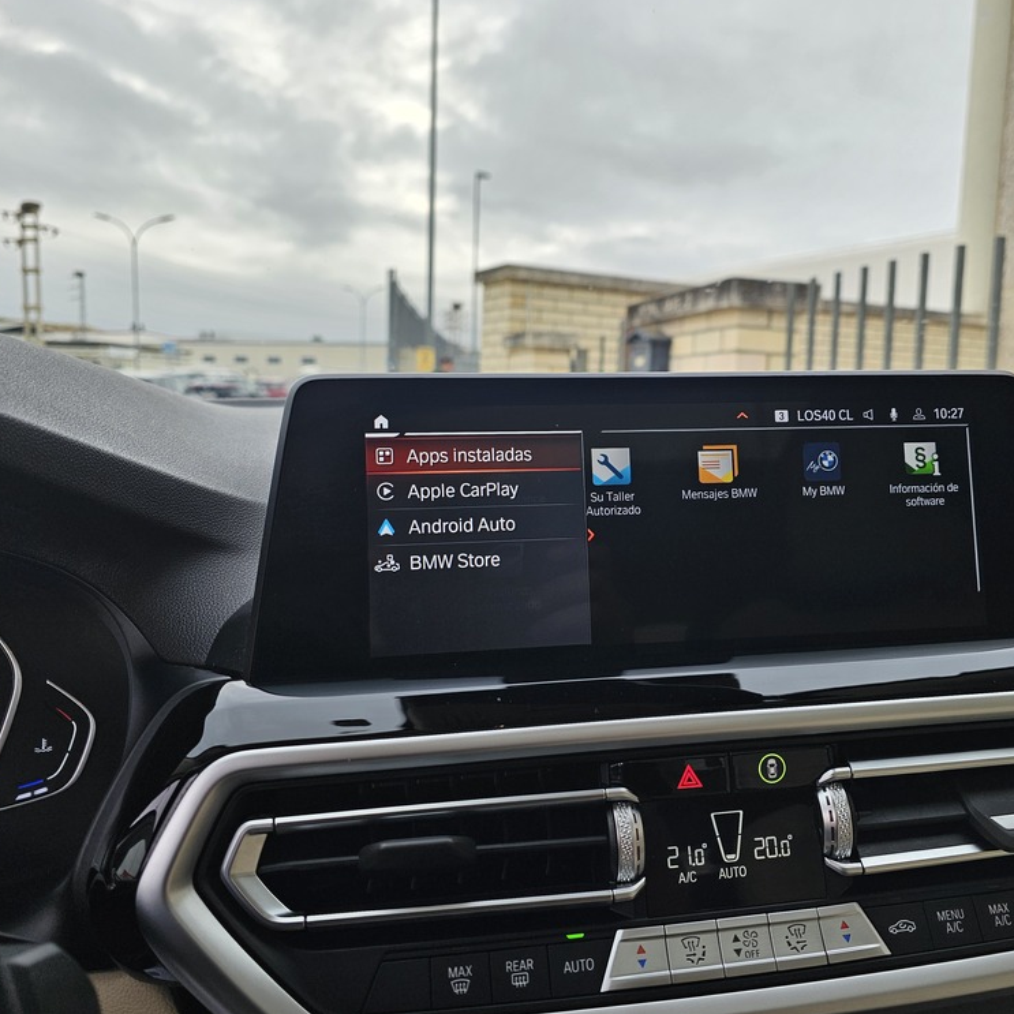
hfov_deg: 57.0
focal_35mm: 28
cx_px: 591
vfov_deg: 57.3
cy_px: 506
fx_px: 928
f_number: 1.7
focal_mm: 6.3
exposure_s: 1/180
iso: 16
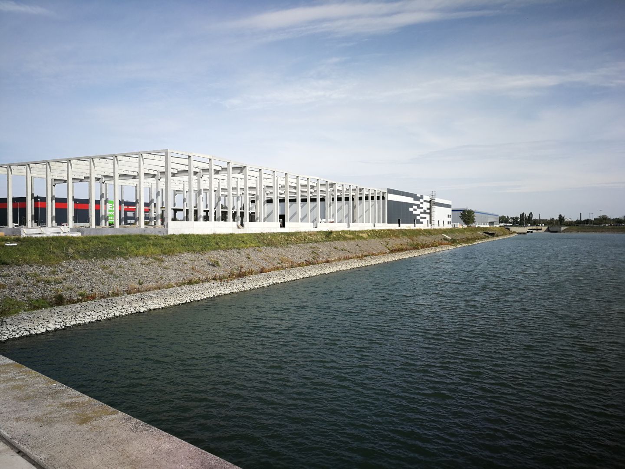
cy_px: 234
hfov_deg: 65.3
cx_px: 312
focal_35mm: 27
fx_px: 487
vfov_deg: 51.4
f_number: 2.2
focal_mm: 3.95
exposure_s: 1/973
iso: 50
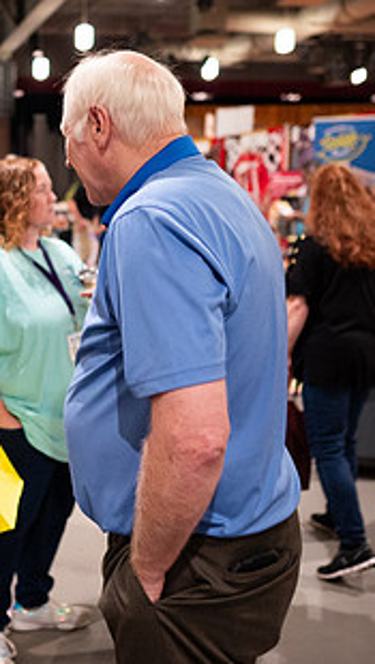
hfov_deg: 24.4
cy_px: 292
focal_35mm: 47
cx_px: 2
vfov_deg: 43.6
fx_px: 829
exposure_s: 1/200
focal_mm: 24
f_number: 1.8
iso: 1250
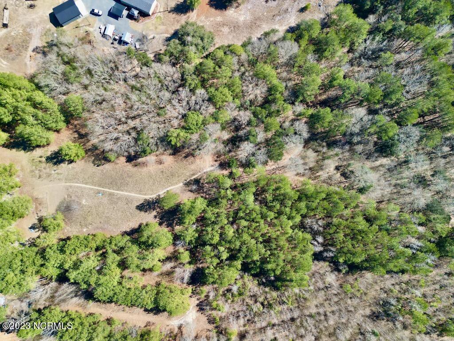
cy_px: 170
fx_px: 315
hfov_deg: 71.6
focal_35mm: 24
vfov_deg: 56.8
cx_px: 227
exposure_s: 1/640
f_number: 1.7
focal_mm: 6.72
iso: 120
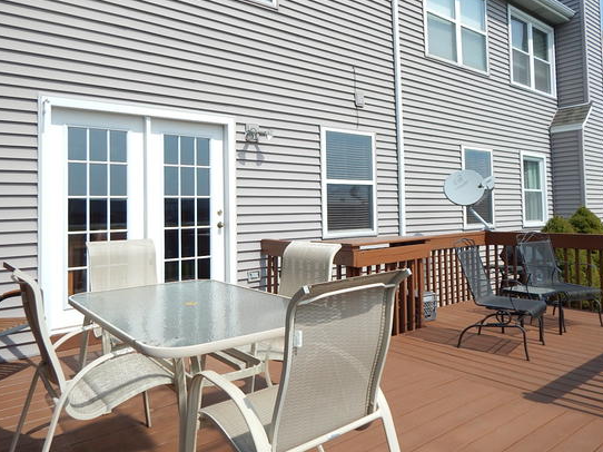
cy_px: 194
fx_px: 453
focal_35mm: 26
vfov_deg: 52.8
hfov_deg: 67.3
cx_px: 297
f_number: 6
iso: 125
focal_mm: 4
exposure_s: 1/400
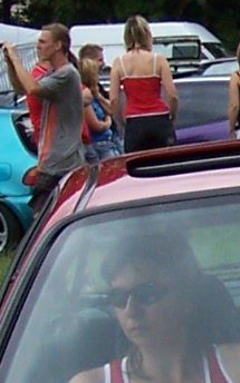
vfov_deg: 8.7
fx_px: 2512
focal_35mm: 240
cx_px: 572
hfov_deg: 5.3
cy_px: 292
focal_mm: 6.3
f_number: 2.8
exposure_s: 1/1000
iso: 80
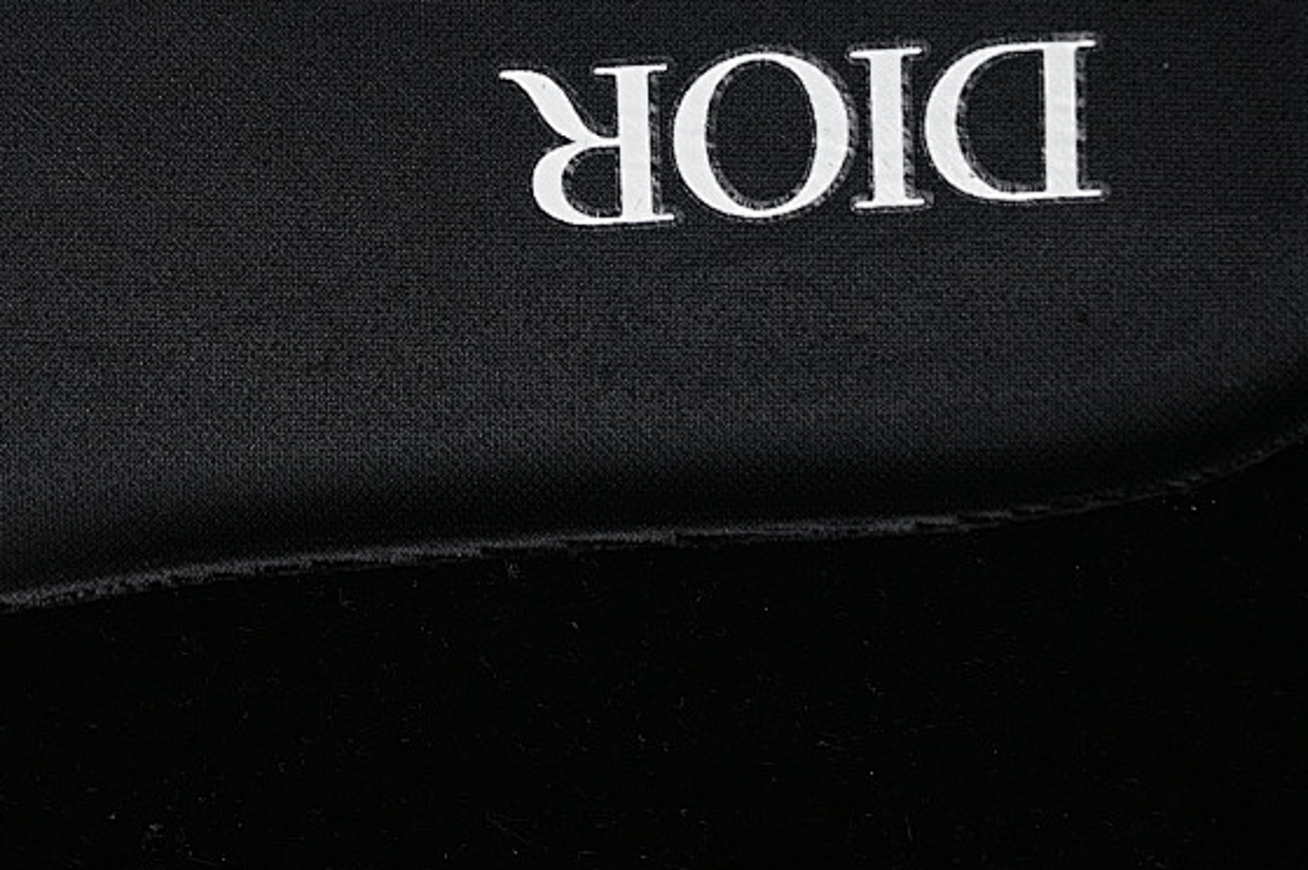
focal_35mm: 145
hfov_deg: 14.0
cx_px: 89
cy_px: 136
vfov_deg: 9.4
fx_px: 5265
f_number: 6.3
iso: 160
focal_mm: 50
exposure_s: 1/50
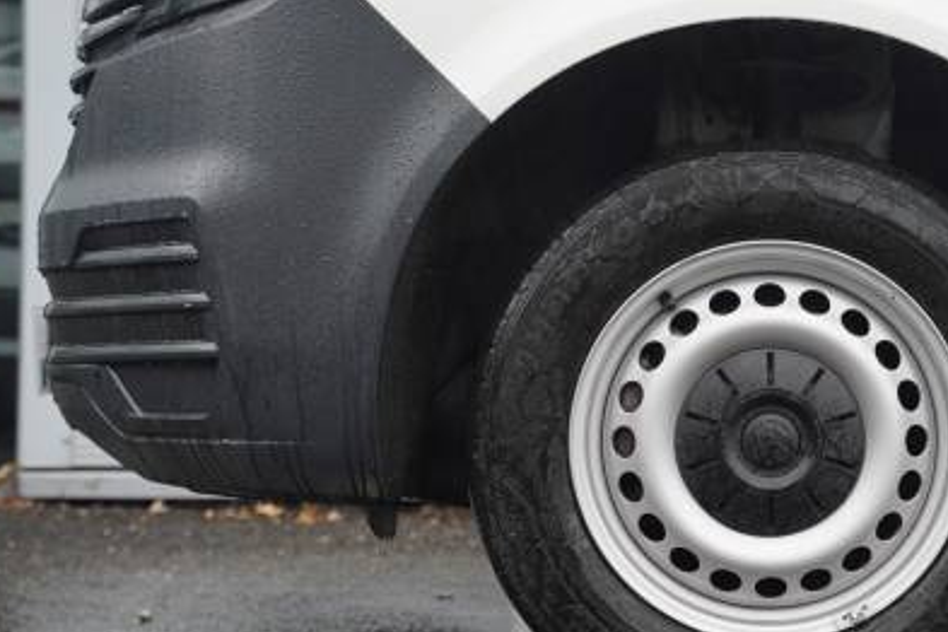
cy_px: 316
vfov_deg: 12.5
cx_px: 741
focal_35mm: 109
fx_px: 2874
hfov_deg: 18.6
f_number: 4
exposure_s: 1/80
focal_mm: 67.1
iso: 125
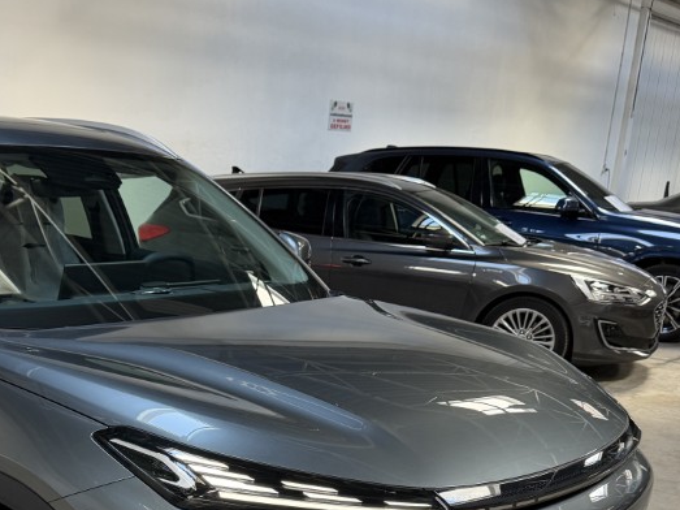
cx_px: 185
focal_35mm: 47
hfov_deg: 39.5
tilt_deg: -16.1
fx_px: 923
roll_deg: -2.1
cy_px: 472
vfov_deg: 29.4
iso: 250
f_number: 1.78
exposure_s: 1/128
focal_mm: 6.76
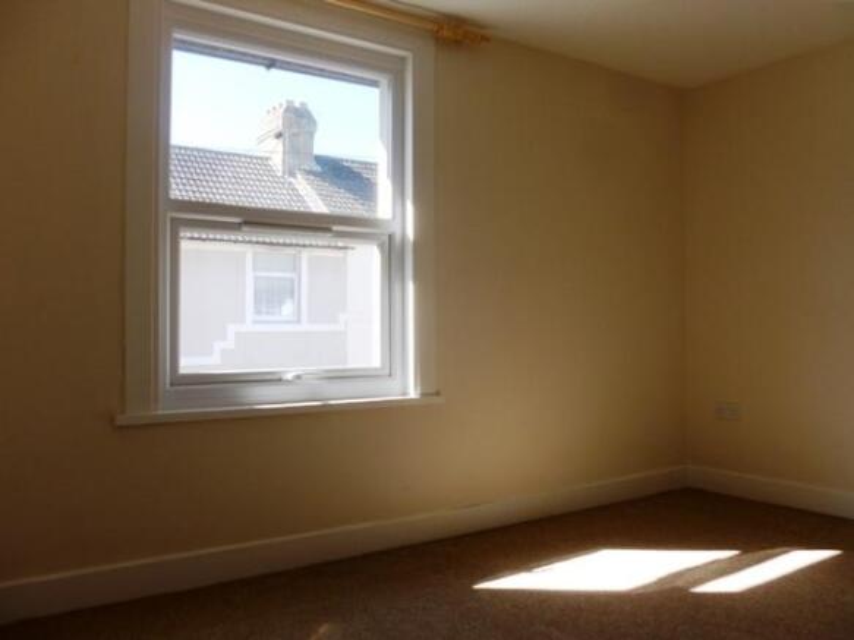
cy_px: 320
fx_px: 691
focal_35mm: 28
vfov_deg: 49.7
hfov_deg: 63.5
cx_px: 427
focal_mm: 5
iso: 100
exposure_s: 1/125
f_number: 3.3
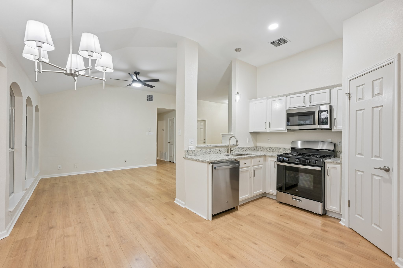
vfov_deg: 75.5
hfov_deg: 98.5
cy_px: 134
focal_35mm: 16
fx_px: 173
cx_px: 202
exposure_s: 1/15
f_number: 6.7
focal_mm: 15.5
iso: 400
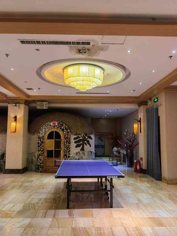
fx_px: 184
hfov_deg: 51.4
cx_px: 88
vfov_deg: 65.3
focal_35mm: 27
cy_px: 118
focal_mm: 6.67
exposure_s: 1/50
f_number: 1.9
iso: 250
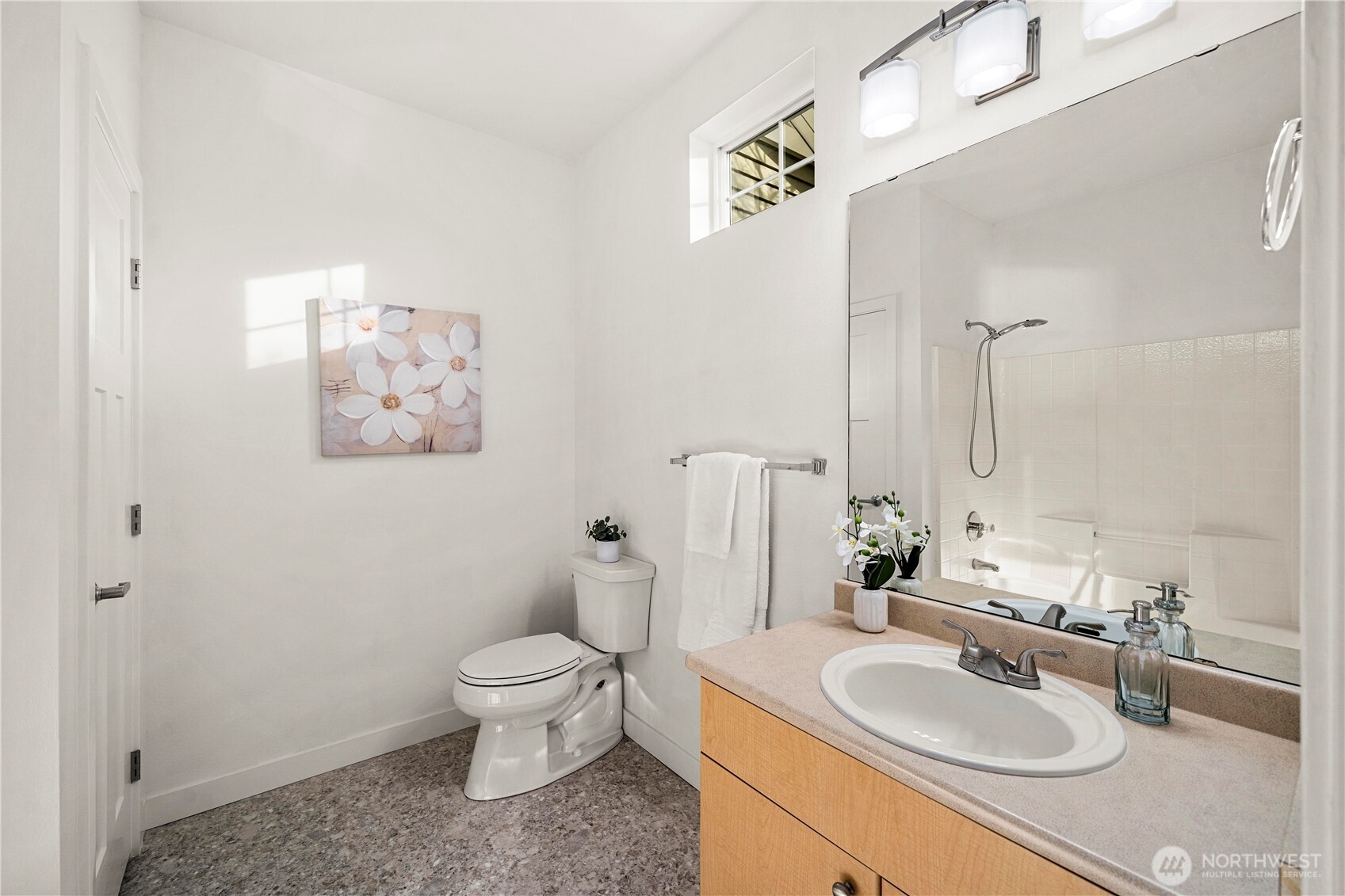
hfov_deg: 104.3
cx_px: 672
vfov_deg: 81.2
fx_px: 523
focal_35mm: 14
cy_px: 448
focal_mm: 14
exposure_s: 1/30
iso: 160
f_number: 6.7
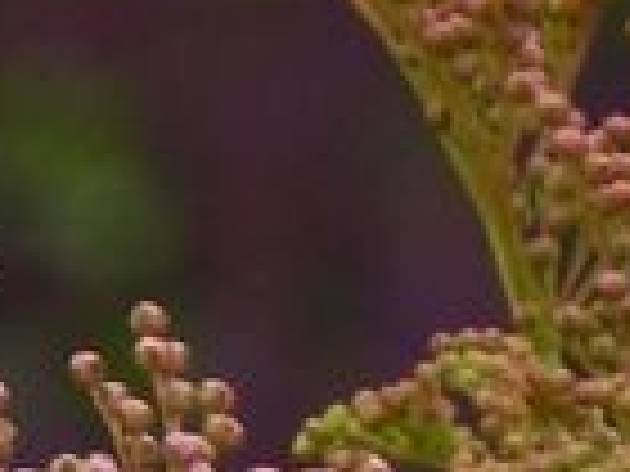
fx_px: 35071
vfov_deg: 0.8
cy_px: 1232
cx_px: 814
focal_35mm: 1927
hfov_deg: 1.0
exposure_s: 1/125
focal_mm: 59.9
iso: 160
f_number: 5
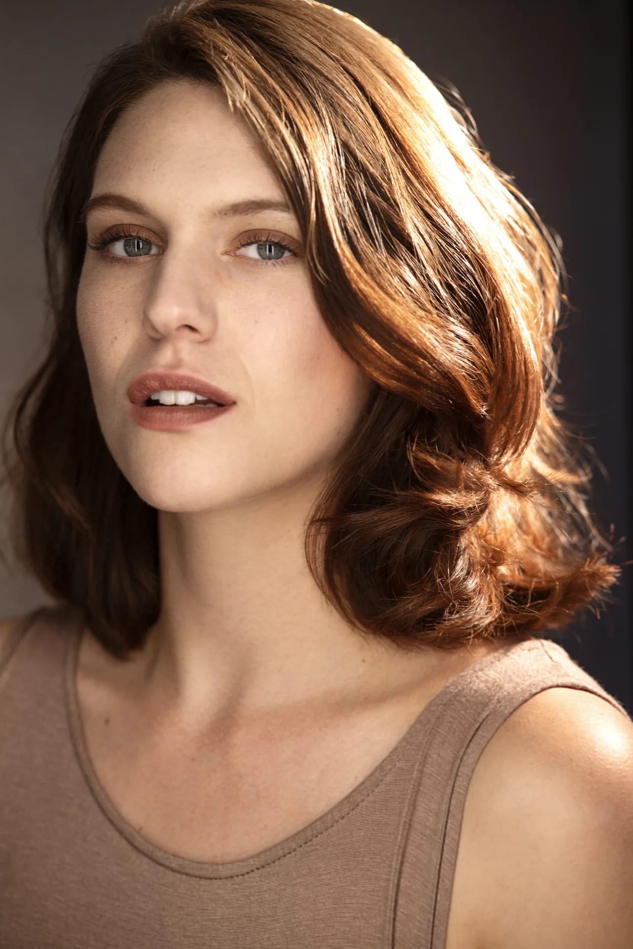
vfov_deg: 19.5
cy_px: 474
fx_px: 2767
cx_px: 316
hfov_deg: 13.0
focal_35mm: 105
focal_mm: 105
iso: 400
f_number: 3.5
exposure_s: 1/250
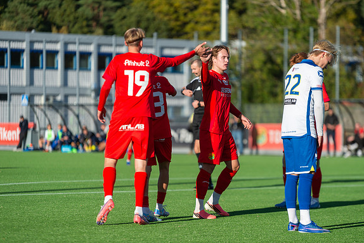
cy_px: 122
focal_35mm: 202
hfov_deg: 10.2
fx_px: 2043
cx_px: 183
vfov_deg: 6.8
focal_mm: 200
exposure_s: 1/1600
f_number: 3.2
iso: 100
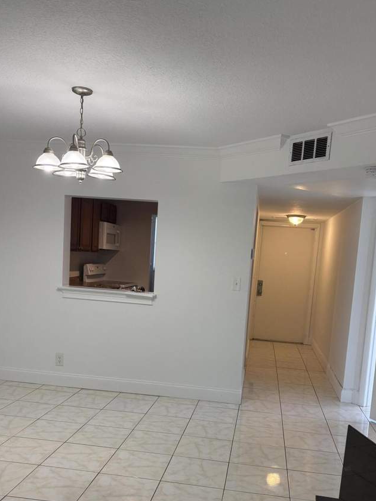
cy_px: 317
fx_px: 478
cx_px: 198
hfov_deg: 42.9
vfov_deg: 54.6
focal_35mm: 33
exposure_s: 1/120
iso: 80
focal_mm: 5.96
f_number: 1.6
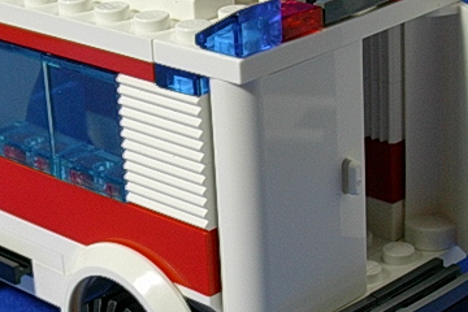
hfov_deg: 18.4
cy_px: 160
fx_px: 1443
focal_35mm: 111
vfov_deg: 12.3
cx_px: 152
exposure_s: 1/31
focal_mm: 9
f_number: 3.4
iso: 70
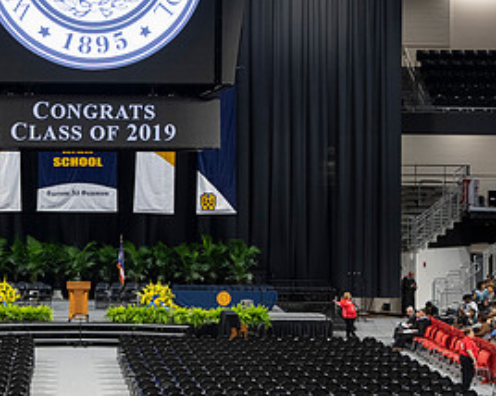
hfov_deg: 17.9
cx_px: 68
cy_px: 143
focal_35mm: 106
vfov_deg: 14.5
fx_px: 1555
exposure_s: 1/100
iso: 1000
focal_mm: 45
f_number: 3.5
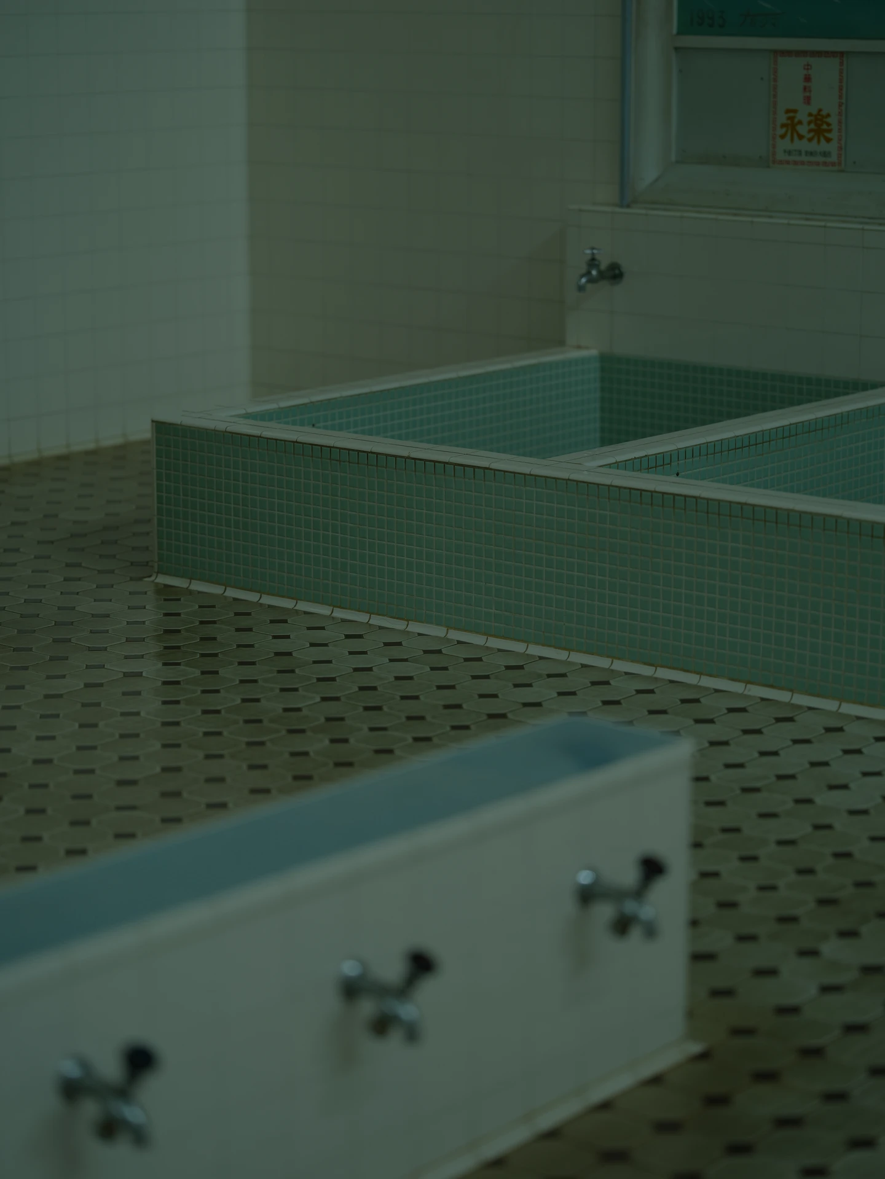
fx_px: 2966
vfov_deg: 22.5
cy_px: 590
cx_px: 442
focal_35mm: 87
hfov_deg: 17.0
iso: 100
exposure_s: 1/100
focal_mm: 110
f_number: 2
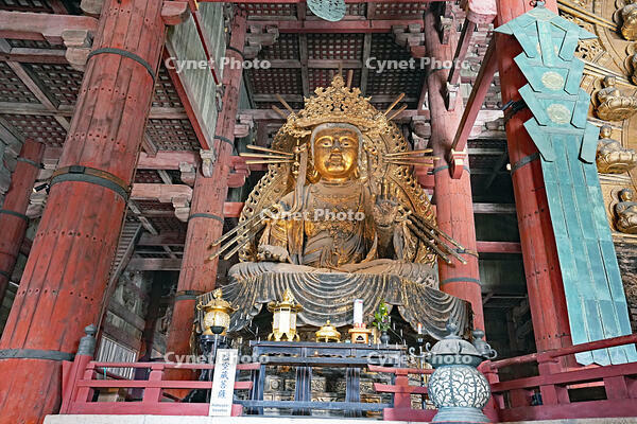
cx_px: 318
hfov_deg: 61.9
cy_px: 212
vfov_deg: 43.6
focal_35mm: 30
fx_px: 531
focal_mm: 30
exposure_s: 1/40
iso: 4000
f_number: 5.6
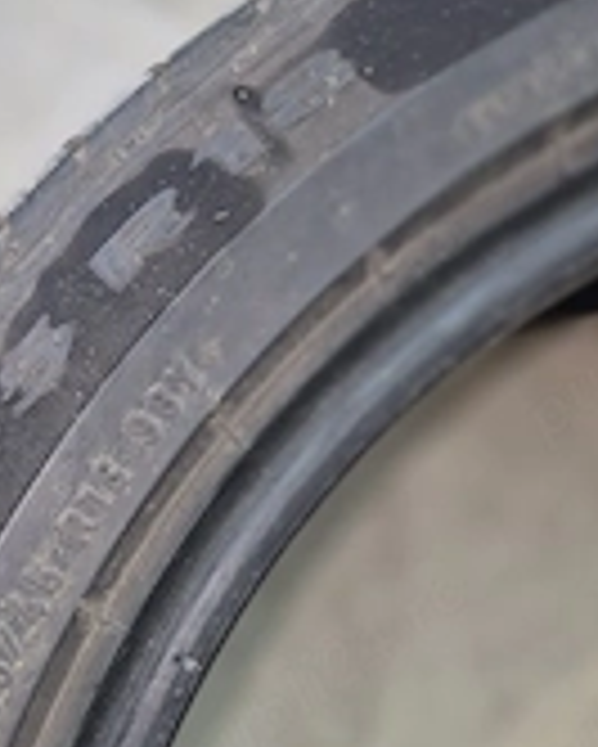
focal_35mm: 54
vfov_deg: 34.7
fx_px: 1194
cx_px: 63
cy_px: 382
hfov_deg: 27.2
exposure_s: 1/100
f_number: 1.8
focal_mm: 5.4
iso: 200
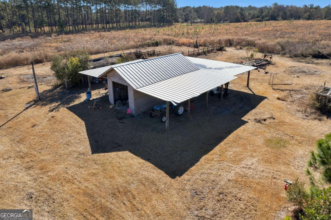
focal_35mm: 22
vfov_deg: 57.2
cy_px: 110
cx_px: 166
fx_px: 202
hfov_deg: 78.6
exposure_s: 1/1500
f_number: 2.8
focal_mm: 8.38
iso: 150
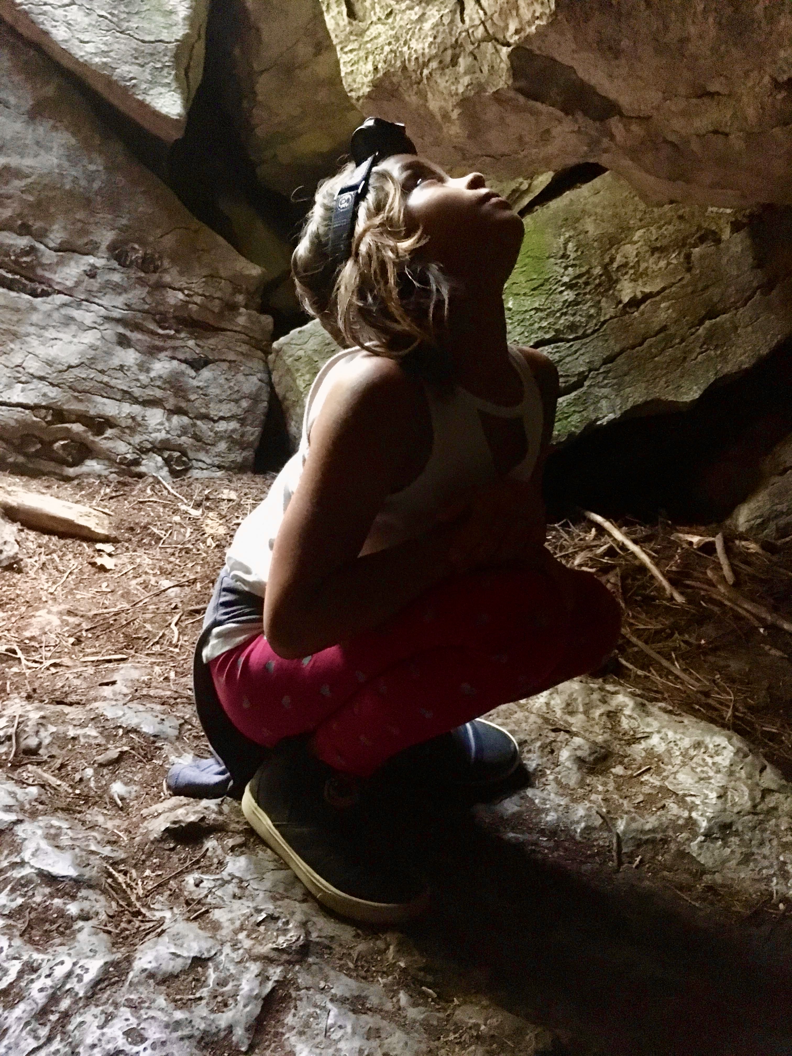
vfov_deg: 61.7
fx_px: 885
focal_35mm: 29
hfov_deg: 48.2
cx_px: 396
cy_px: 528
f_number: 2.2
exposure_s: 1/15
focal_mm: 4.15
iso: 1250
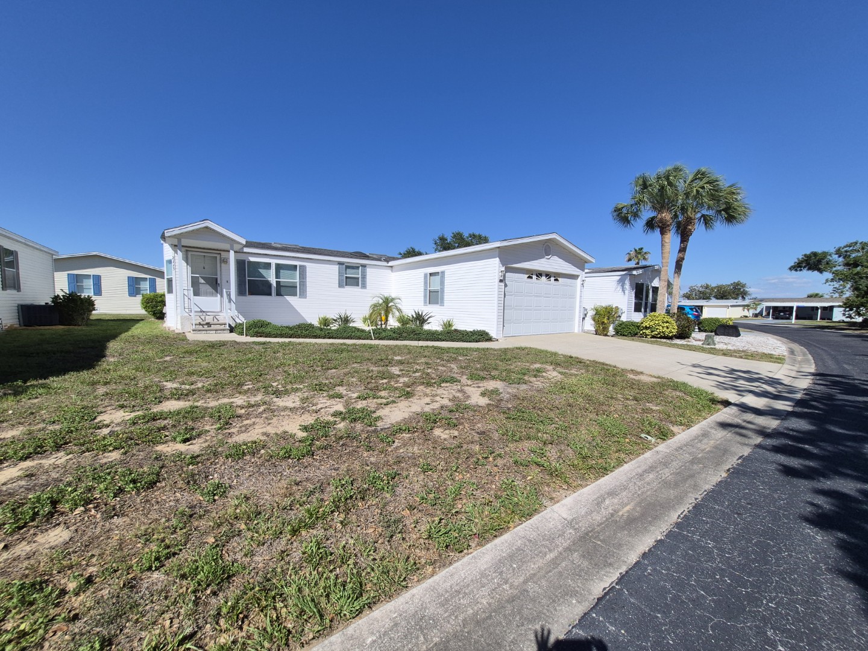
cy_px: 326
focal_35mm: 13
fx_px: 326
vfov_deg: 89.9
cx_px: 434
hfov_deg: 106.2
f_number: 2.2
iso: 40
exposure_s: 1/2792
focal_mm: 1.74
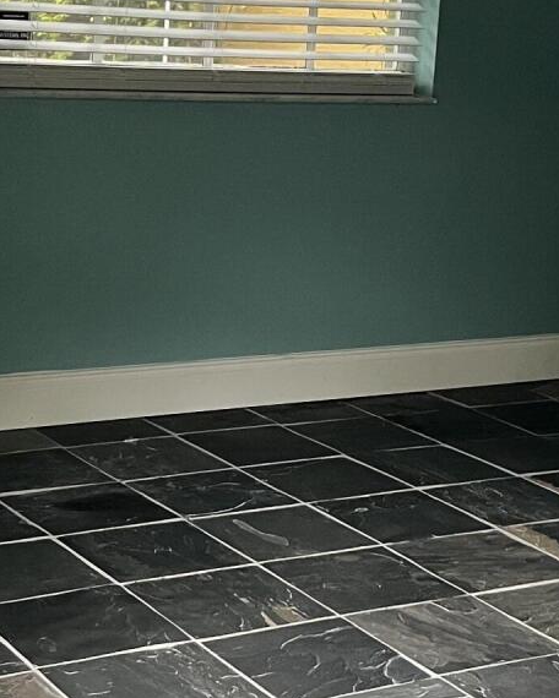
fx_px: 1841
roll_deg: -4.4
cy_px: 262
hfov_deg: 17.3
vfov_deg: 21.5
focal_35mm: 89
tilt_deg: -9.7
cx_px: 309
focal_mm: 5.7
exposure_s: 1/60
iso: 250
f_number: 1.5
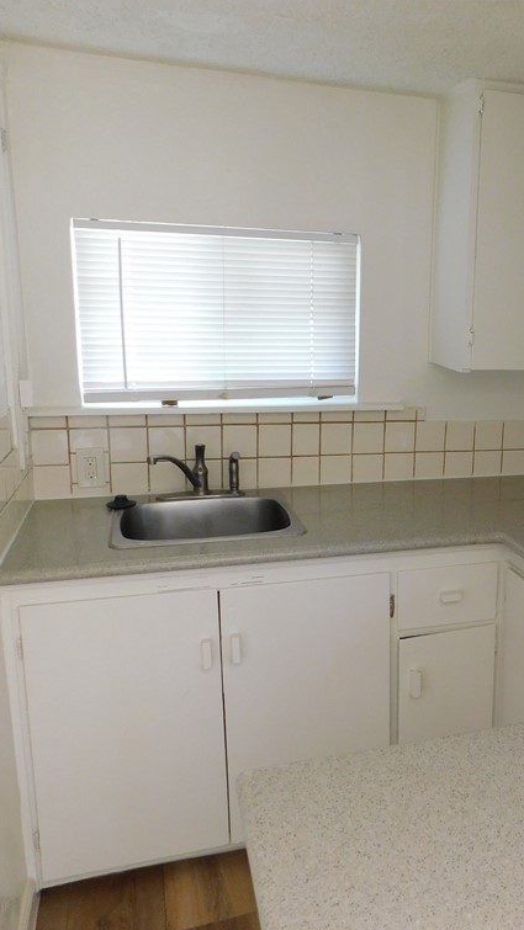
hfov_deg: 32.5
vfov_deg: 58.0
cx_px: 494
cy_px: 471
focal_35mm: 34
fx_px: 839
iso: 220
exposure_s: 1/30
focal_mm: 4
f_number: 3
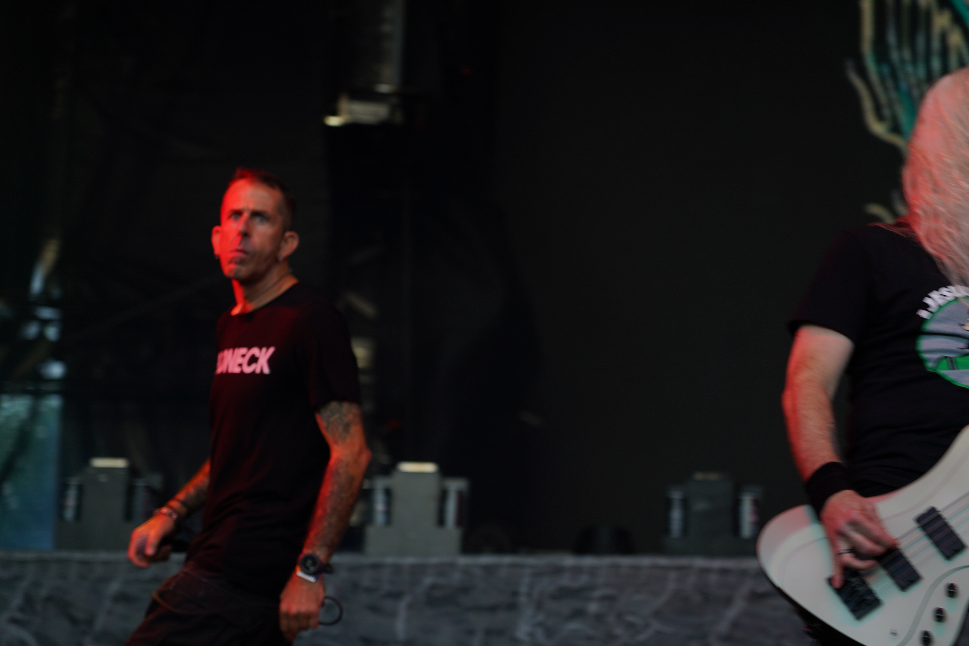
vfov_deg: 13.0
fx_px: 2826
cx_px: 484
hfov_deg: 19.5
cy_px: 323
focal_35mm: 105
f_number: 4
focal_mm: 105
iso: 100
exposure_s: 1/125
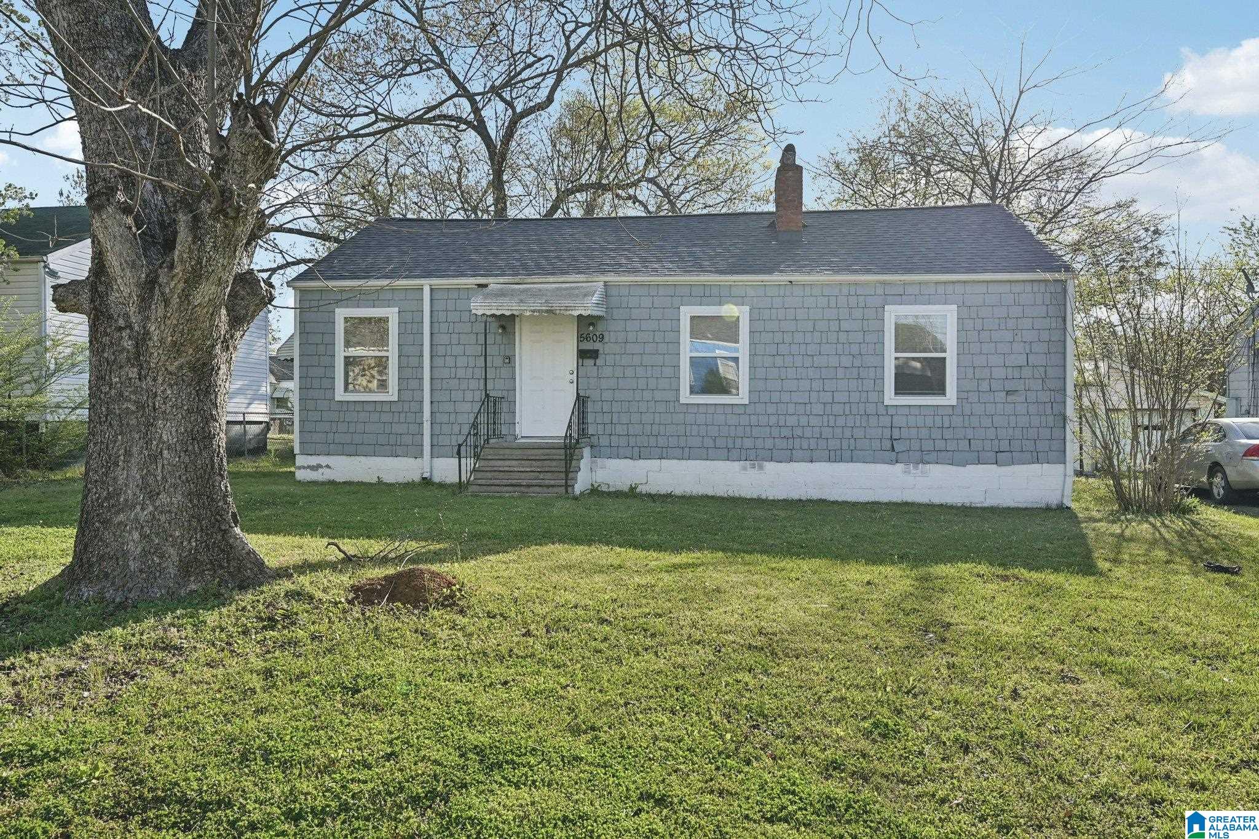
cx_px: 630
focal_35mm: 24
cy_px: 420
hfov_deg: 74.9
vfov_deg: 54.1
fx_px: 822
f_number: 8
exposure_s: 1/500
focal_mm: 23.5
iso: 400
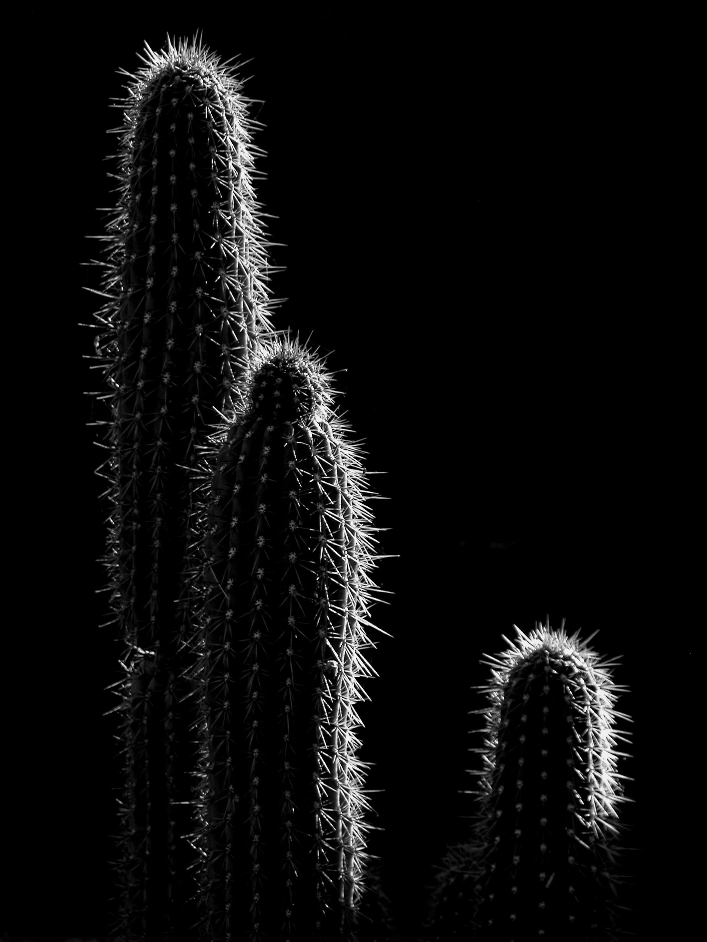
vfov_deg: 7.1
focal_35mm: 280
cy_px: 471
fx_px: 7625
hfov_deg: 5.3
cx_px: 354
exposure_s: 1/167
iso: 100
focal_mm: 71.2
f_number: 4.7
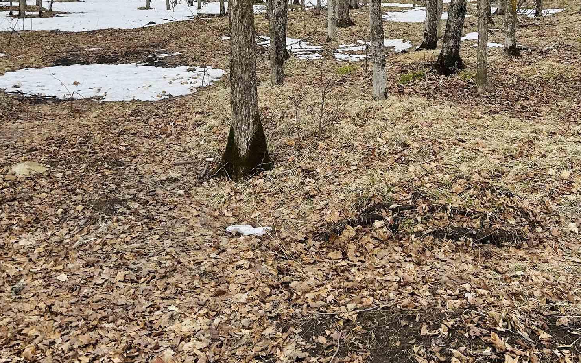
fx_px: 681
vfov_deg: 28.0
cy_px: -1
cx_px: 319
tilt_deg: -4.7
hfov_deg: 46.2
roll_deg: -0.1
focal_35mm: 43
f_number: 1.5
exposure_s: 1/1597
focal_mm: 5.7
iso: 50
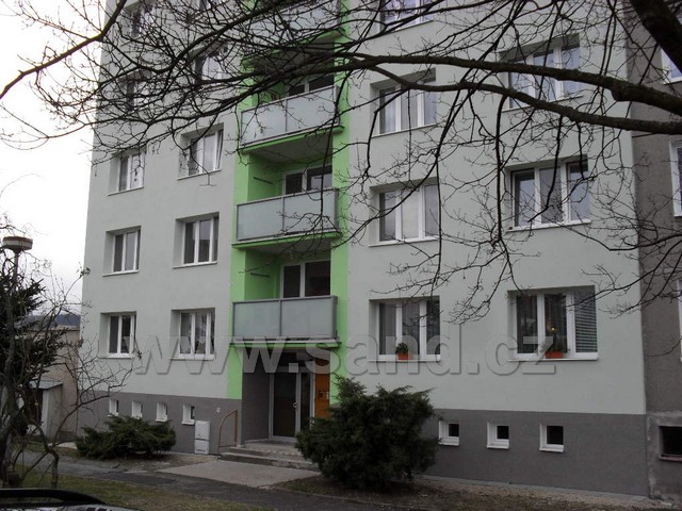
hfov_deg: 52.6
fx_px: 690
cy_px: 256
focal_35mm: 35
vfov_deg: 40.7
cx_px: 341
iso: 100
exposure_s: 1/350
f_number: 3.2
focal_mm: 6.3
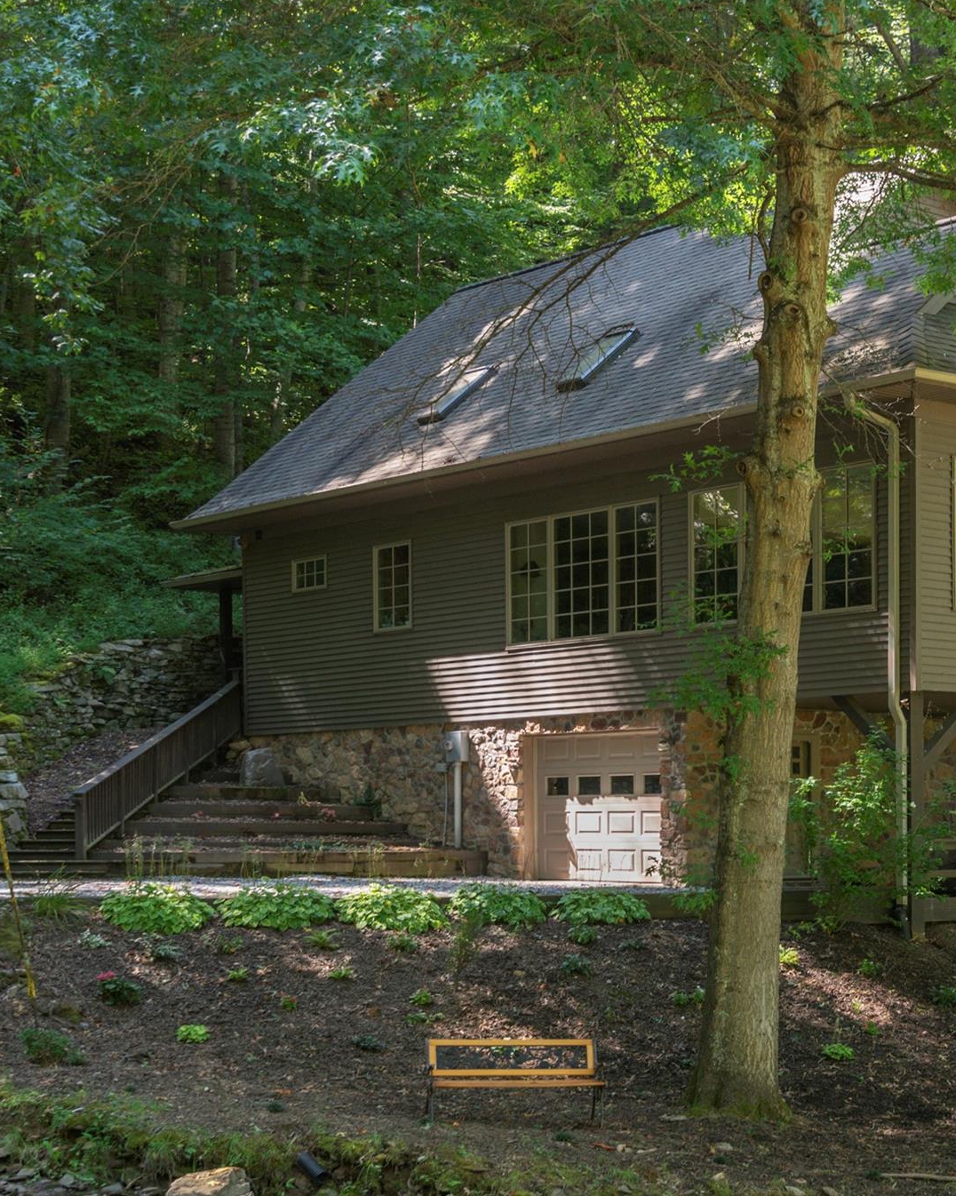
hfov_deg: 29.3
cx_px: 808
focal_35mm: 50
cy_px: 594
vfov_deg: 37.3
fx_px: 1769
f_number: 7.1
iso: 320
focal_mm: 35
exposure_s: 1/60
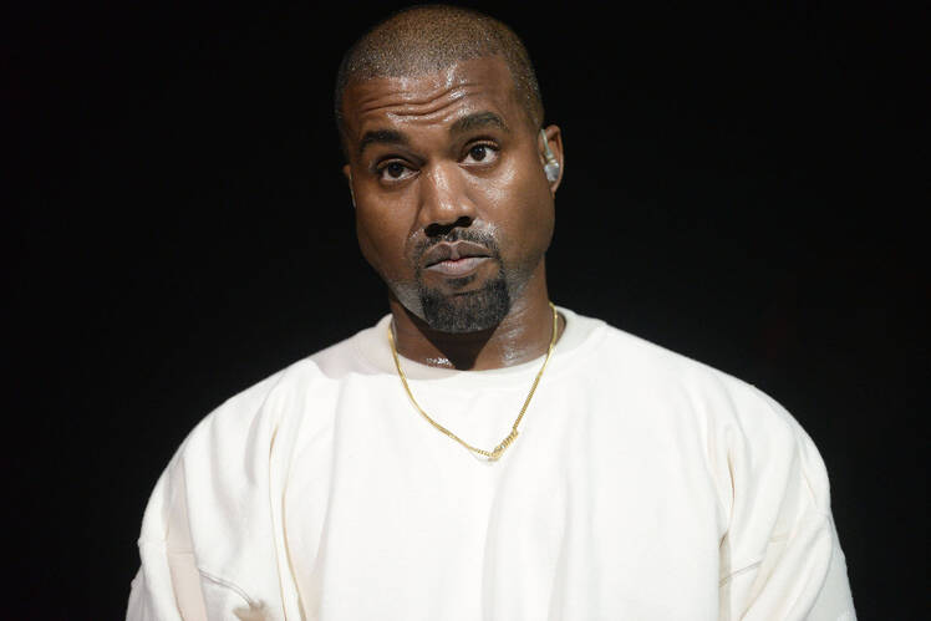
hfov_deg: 10.3
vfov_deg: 6.9
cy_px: 310
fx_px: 5173
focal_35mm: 200
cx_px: 466
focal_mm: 200
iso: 3200
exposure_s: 1/400
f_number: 3.2
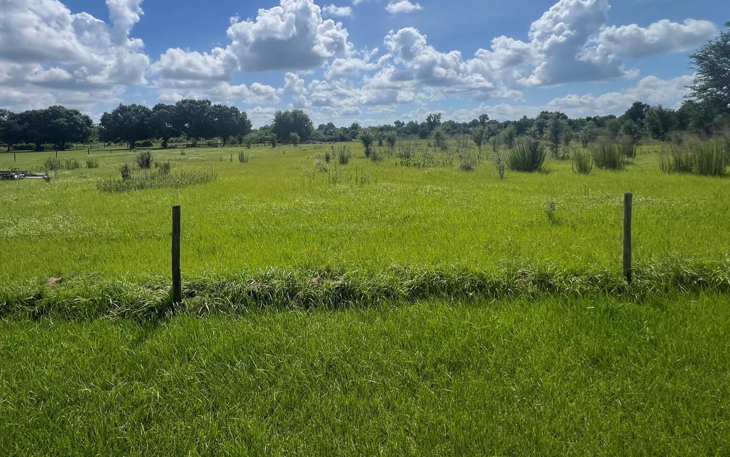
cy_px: 150
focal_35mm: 17
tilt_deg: -3.0
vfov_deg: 66.1
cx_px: 332
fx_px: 338
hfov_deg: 94.1
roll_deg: +1.4
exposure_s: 1/3774
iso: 32
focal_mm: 1.57
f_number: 1.8
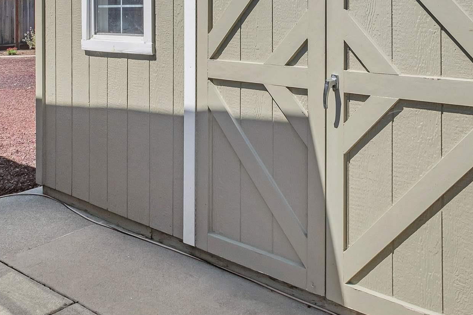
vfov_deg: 32.9
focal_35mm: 37
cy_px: -2
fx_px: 486
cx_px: 329
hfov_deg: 50.6
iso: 160
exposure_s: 1/350
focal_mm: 10
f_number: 8
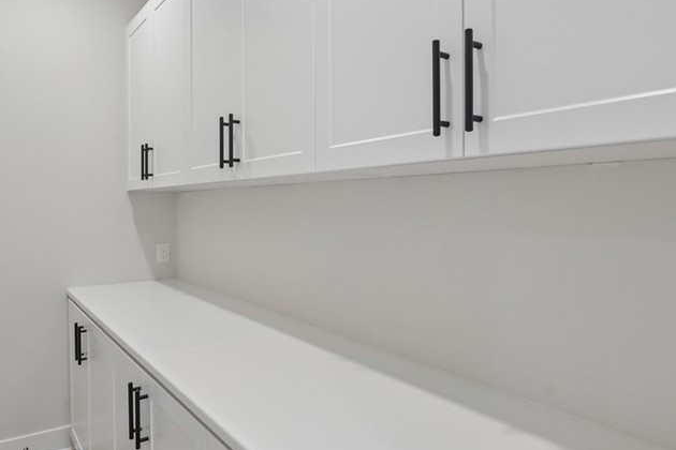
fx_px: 488
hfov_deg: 69.1
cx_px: 292
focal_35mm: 26
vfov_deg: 49.5
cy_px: 213
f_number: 8
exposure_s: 1/30
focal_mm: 16
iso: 800
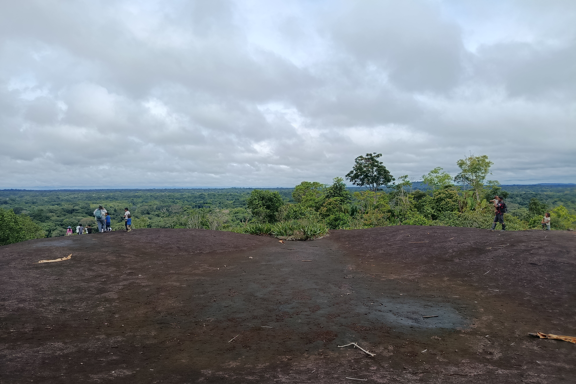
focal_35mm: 25
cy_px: 213
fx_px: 400
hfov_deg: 71.5
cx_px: 288
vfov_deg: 51.2
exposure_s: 1/792
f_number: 1.7
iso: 53
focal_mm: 5.24
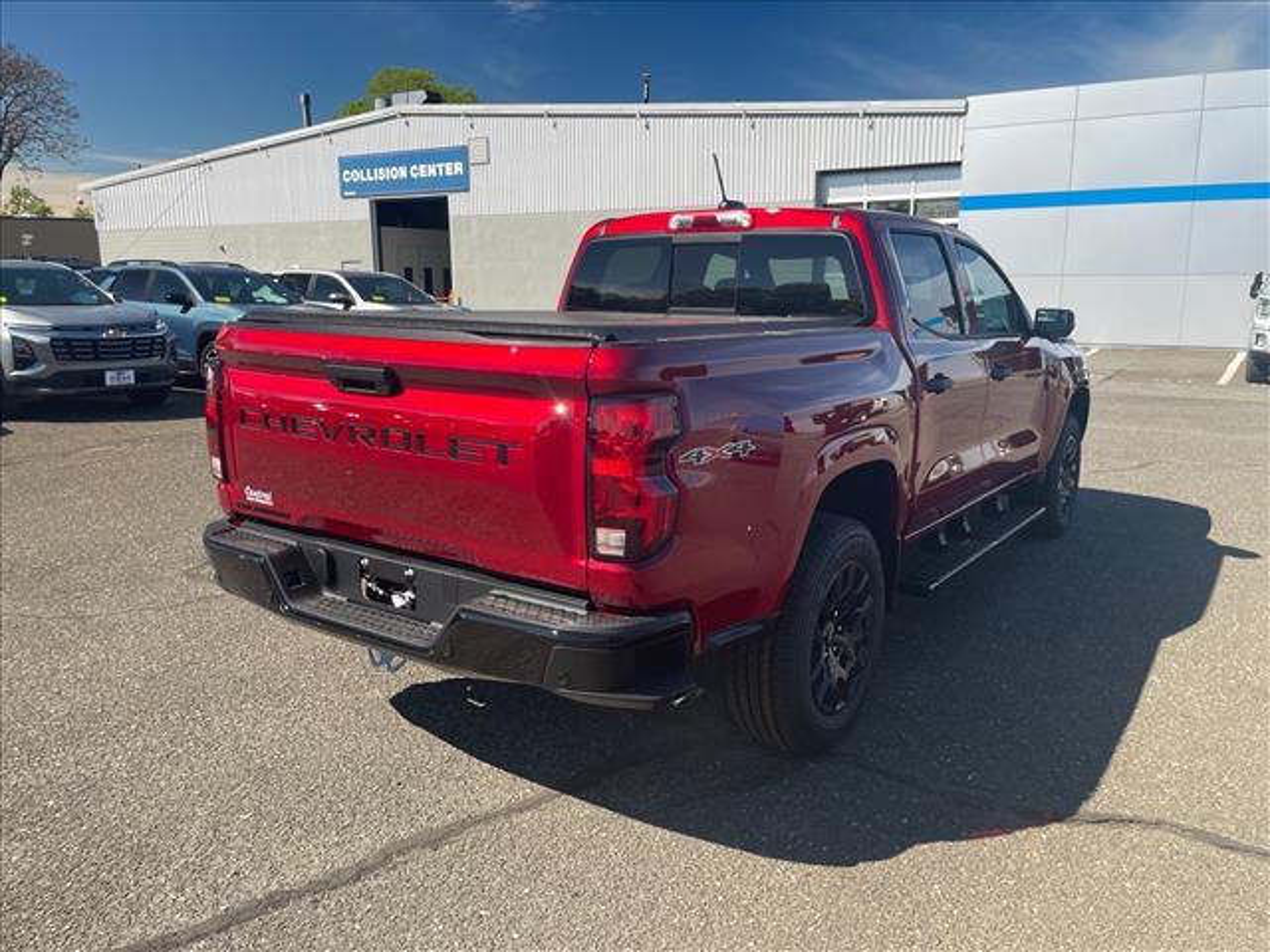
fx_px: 954
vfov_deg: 53.1
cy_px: 476
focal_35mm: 26
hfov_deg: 67.3
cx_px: 635
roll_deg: -1.2
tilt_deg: -9.7
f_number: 1.6
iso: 32
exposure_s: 1/744
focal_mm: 4.2
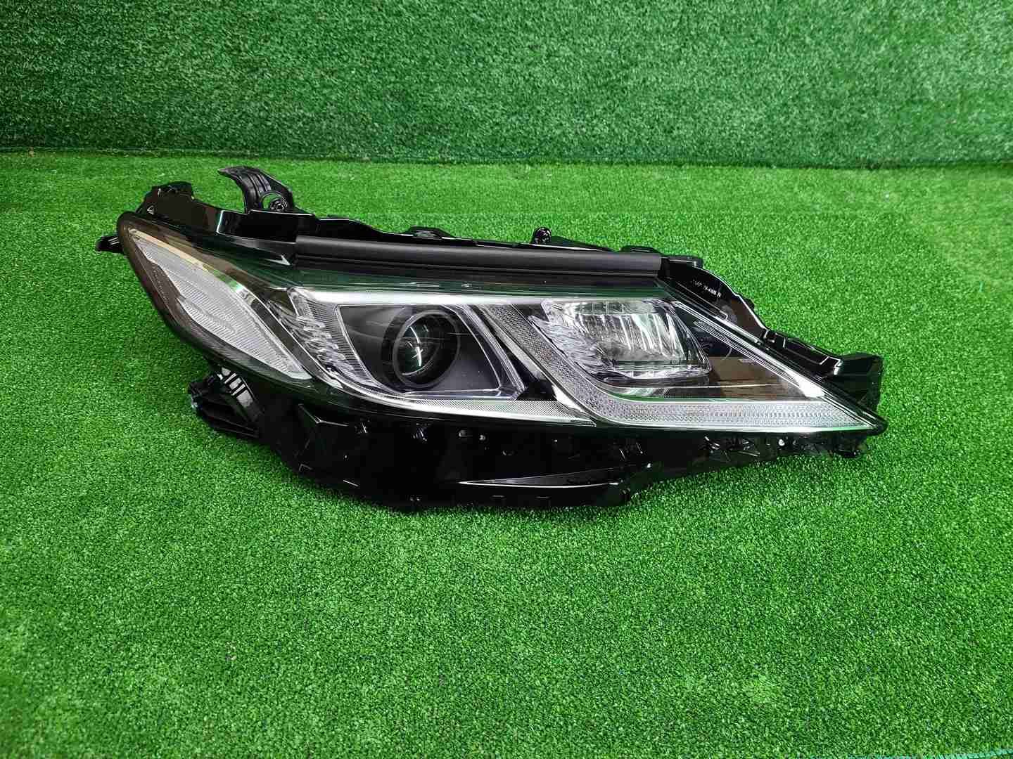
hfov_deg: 67.3
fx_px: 761
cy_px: 380
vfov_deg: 53.1
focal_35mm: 26
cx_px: 506
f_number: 1.8
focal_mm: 5.4
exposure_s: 1/50
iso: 224
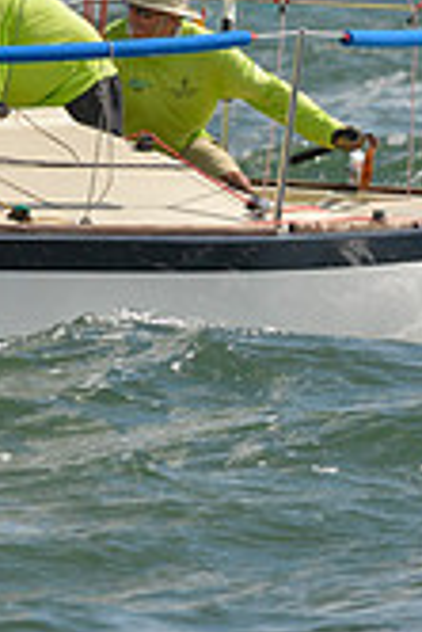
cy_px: -289
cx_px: -162
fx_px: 17159
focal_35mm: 978
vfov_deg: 2.1
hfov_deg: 1.4
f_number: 8
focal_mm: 280
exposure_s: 1/1000
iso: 200
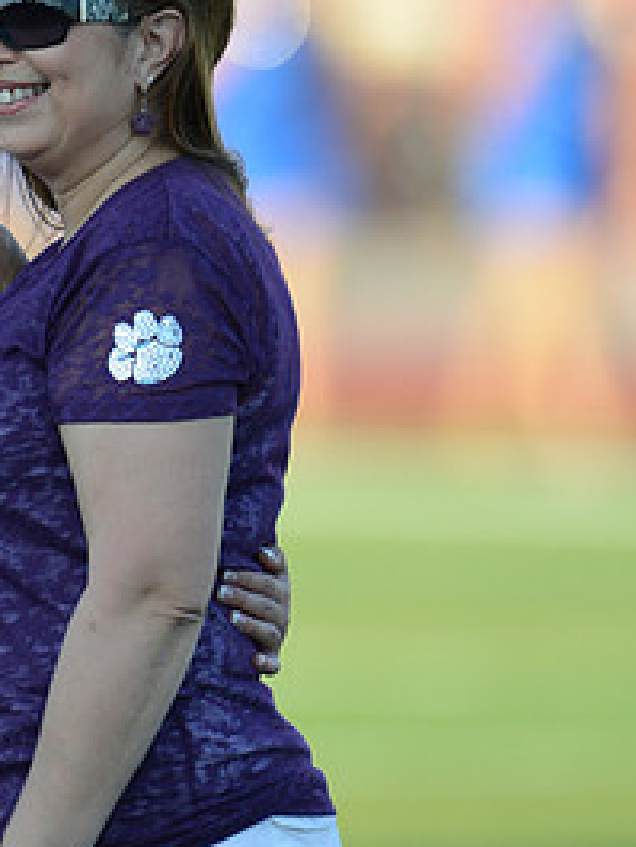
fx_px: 28296
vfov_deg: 1.7
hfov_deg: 1.3
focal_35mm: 1156
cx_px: -230
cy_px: 331
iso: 800
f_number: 4
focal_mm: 550
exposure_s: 1/1600
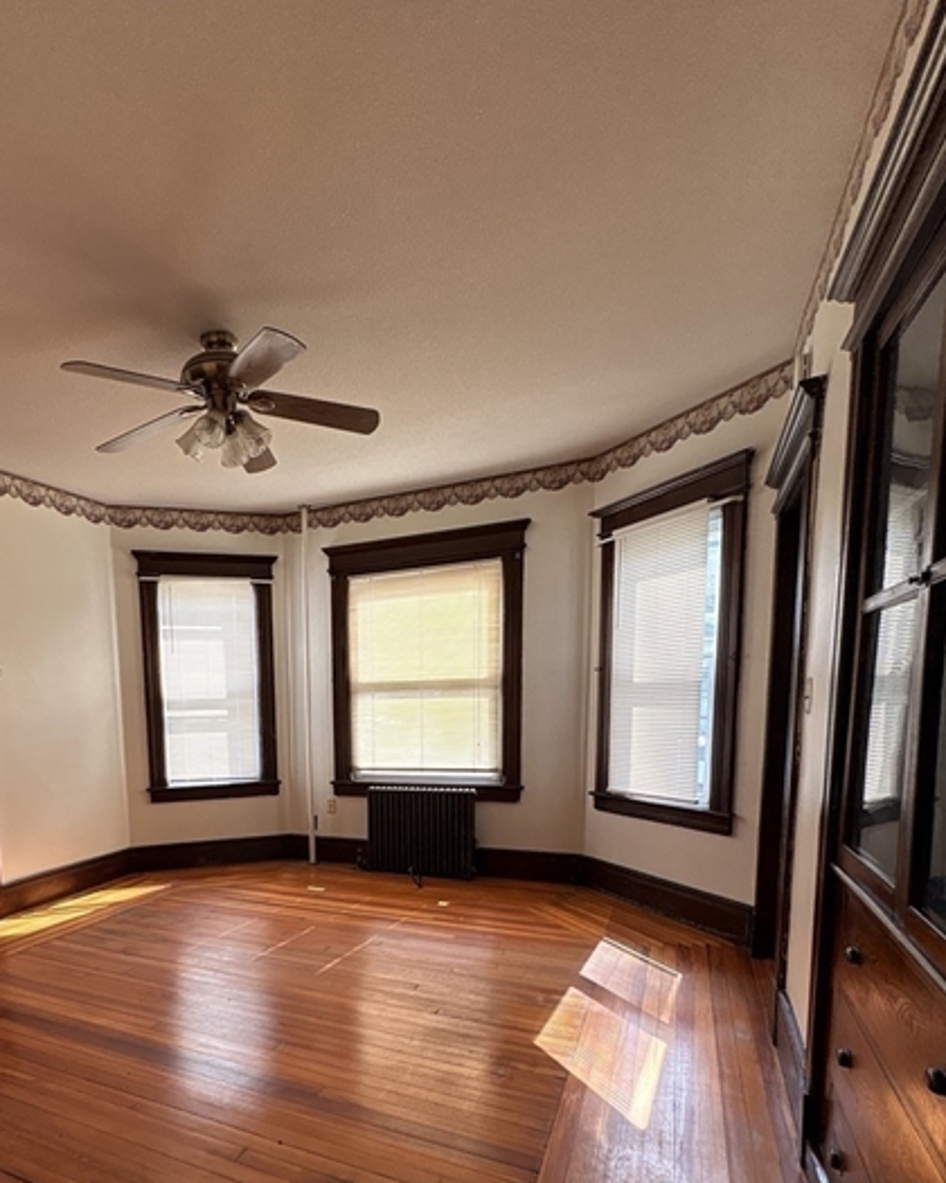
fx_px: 700
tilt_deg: -5.5
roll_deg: +1.2
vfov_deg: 77.6
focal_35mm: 20
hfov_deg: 66.2
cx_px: 311
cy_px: 795
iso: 80
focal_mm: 2.22
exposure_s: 1/125
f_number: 2.2
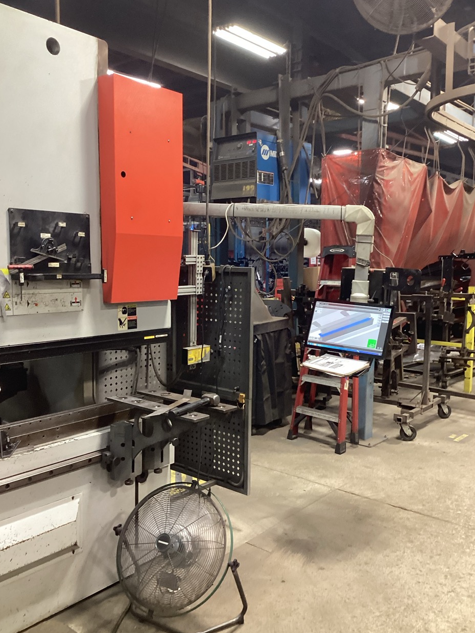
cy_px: 323
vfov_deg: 56.8
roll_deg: -0.2
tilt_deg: -5.6
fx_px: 585
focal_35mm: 32
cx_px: 238
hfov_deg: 44.2
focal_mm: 3.3
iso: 250
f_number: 2.4
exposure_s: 1/60
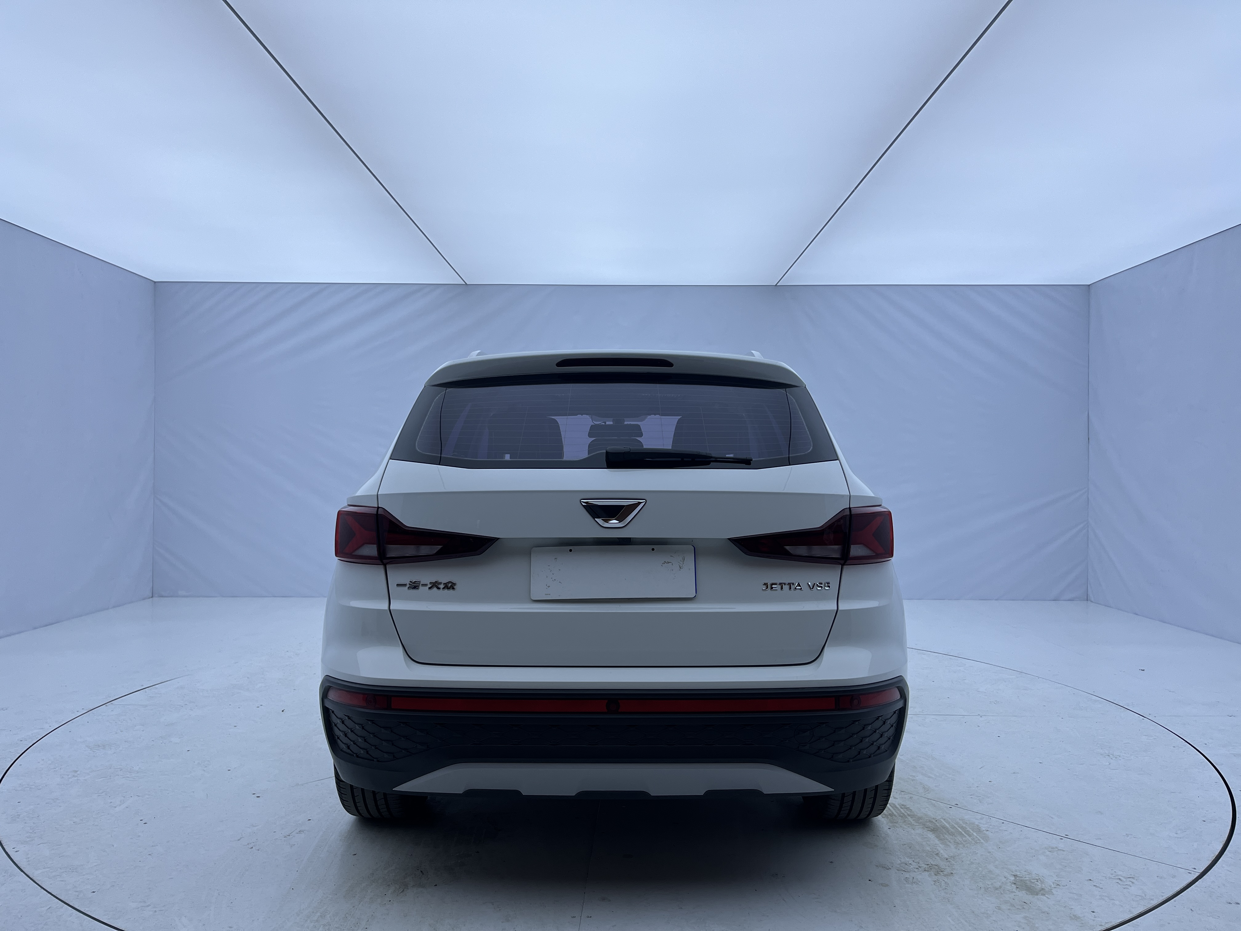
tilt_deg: +0.1
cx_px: 620
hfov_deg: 67.3
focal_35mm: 26
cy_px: 466
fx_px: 932
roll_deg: +0.0
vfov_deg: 53.1
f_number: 1.6
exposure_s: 1/777
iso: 50
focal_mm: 5.1
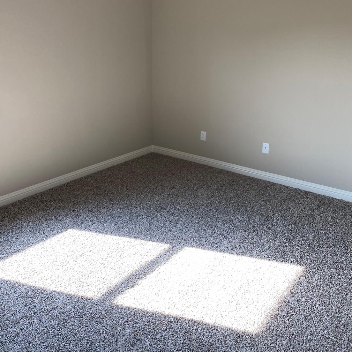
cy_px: 125
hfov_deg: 51.1
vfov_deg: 50.4
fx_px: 368
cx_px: 169
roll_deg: -1.5
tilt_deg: -10.4
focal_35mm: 32
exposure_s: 1/120
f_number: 1.8
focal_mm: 4.25
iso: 50
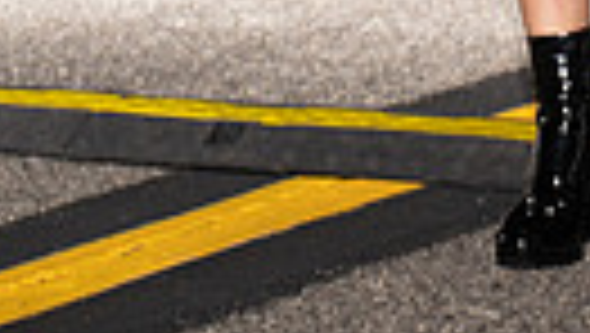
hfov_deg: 5.4
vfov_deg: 3.0
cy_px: -662
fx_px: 6295
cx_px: 583
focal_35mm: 402
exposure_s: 1/200
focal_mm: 112
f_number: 6.3
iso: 1000
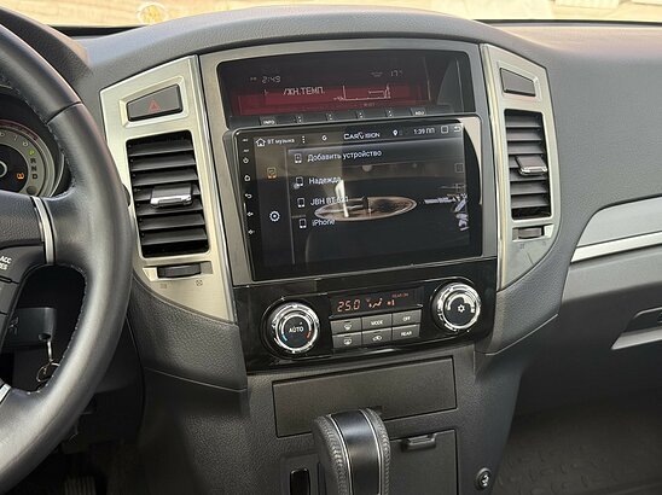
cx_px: 331
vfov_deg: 30.2
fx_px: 917
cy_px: 248
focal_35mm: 48
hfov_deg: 39.7
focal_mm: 6.76
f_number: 1.78
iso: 100
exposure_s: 1/242
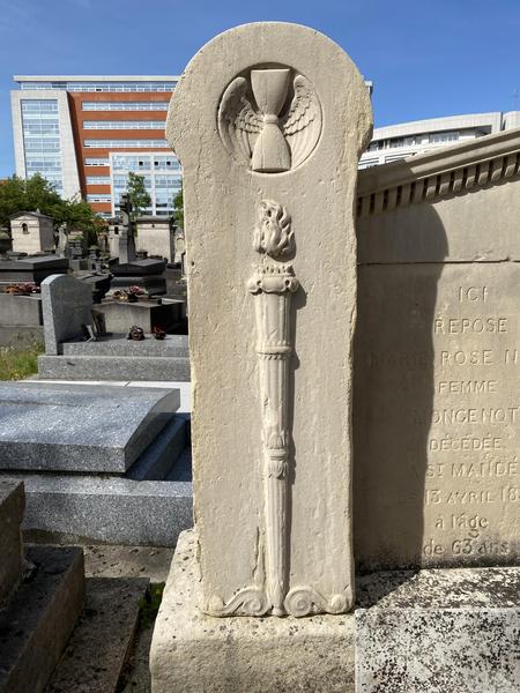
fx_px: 521
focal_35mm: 26
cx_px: 260
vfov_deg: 67.3
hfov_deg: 53.1
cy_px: 346
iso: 32
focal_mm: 4.25
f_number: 1.8
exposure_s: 1/3984
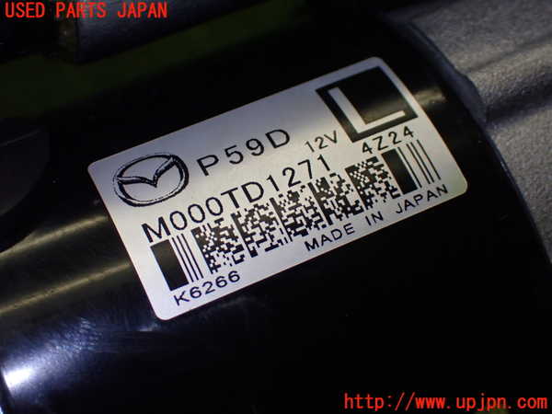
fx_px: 925
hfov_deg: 33.2
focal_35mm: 58
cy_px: 207
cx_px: 276
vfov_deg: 25.2
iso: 500
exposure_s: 1/250
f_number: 3.5
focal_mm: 10.35
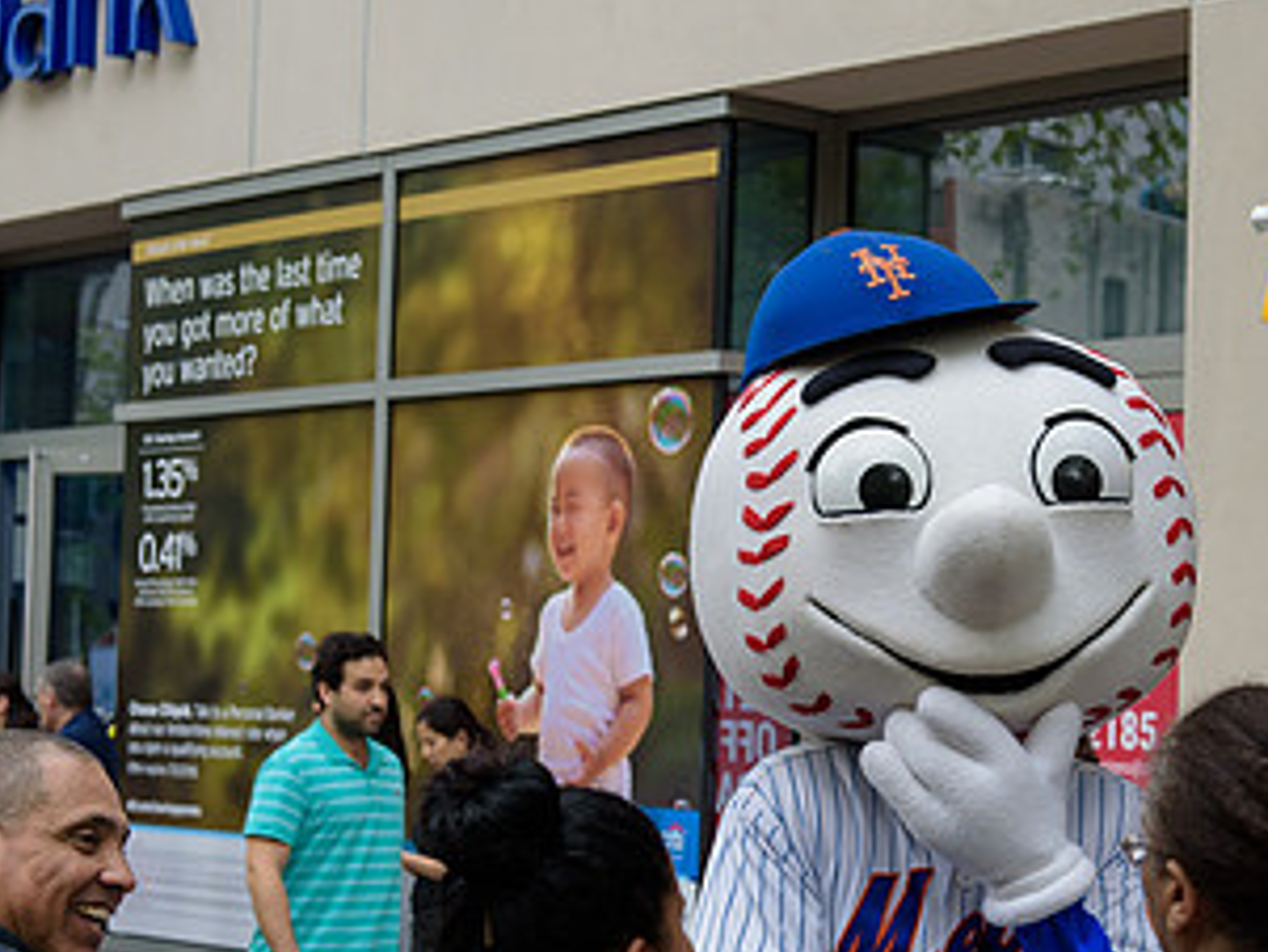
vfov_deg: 16.6
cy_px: 571
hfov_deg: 21.8
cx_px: 948
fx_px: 3261
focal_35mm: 89
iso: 200
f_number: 4
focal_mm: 48
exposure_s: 1/250
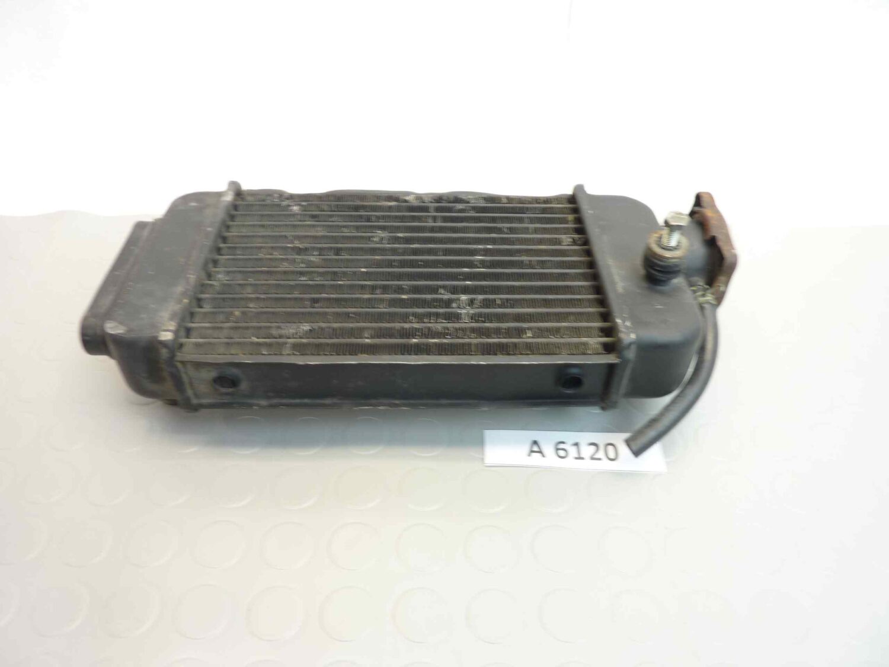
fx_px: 642
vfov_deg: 54.9
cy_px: 334
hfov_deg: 69.4
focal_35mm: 25
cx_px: 444
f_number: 3.3
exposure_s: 1/8
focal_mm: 4.1
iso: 80
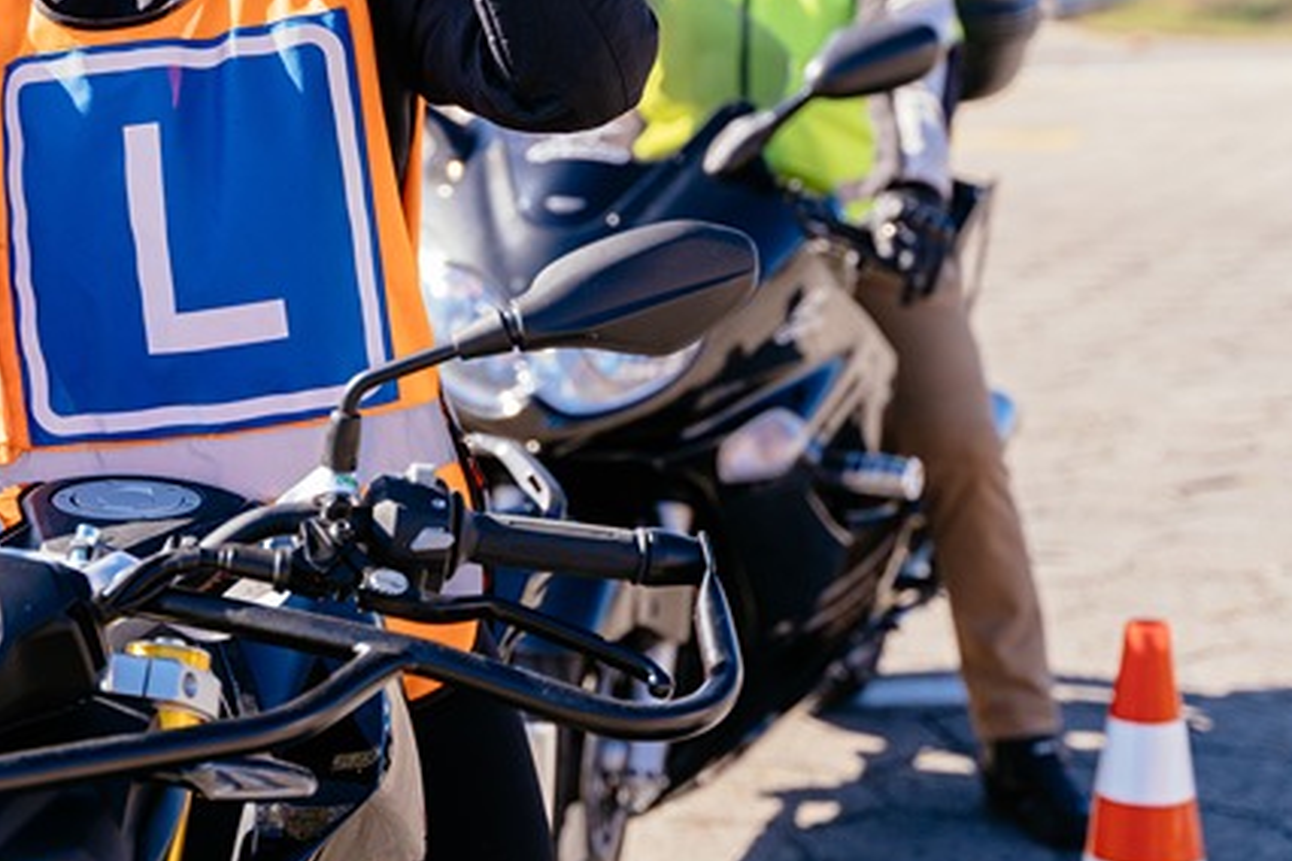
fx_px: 3453
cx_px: 455
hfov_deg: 21.1
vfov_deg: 14.2
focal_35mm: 96
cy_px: 191
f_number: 2.8
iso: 250
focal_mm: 54.7
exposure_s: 1/1600
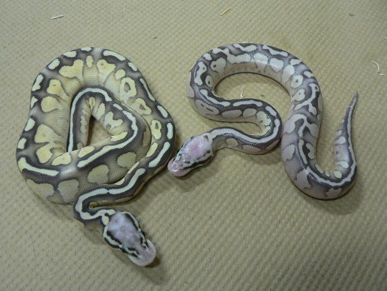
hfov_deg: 51.4
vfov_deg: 39.7
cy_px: 146
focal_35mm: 36
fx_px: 402
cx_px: 194
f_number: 2.8
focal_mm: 6
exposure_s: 1/15
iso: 200
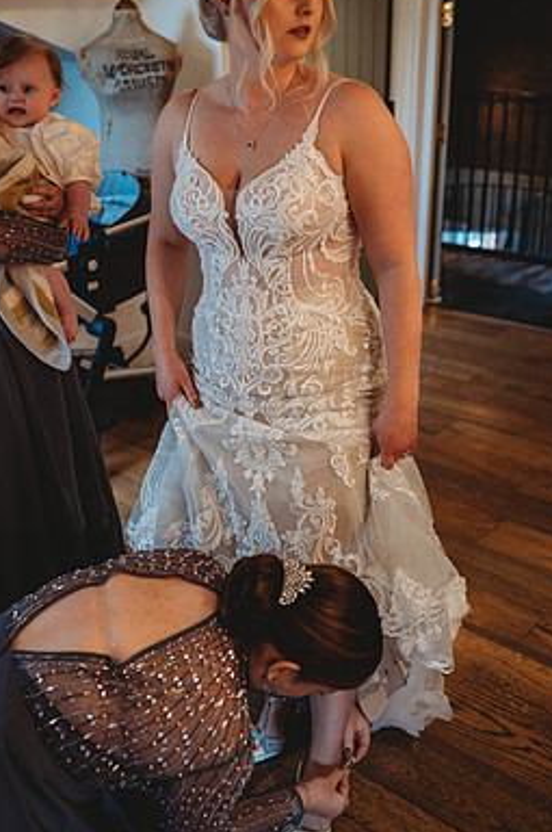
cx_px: 246
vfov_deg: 47.4
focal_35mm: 41
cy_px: 386
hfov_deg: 32.5
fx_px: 945
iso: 2500
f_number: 2.8
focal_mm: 35
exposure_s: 1/160
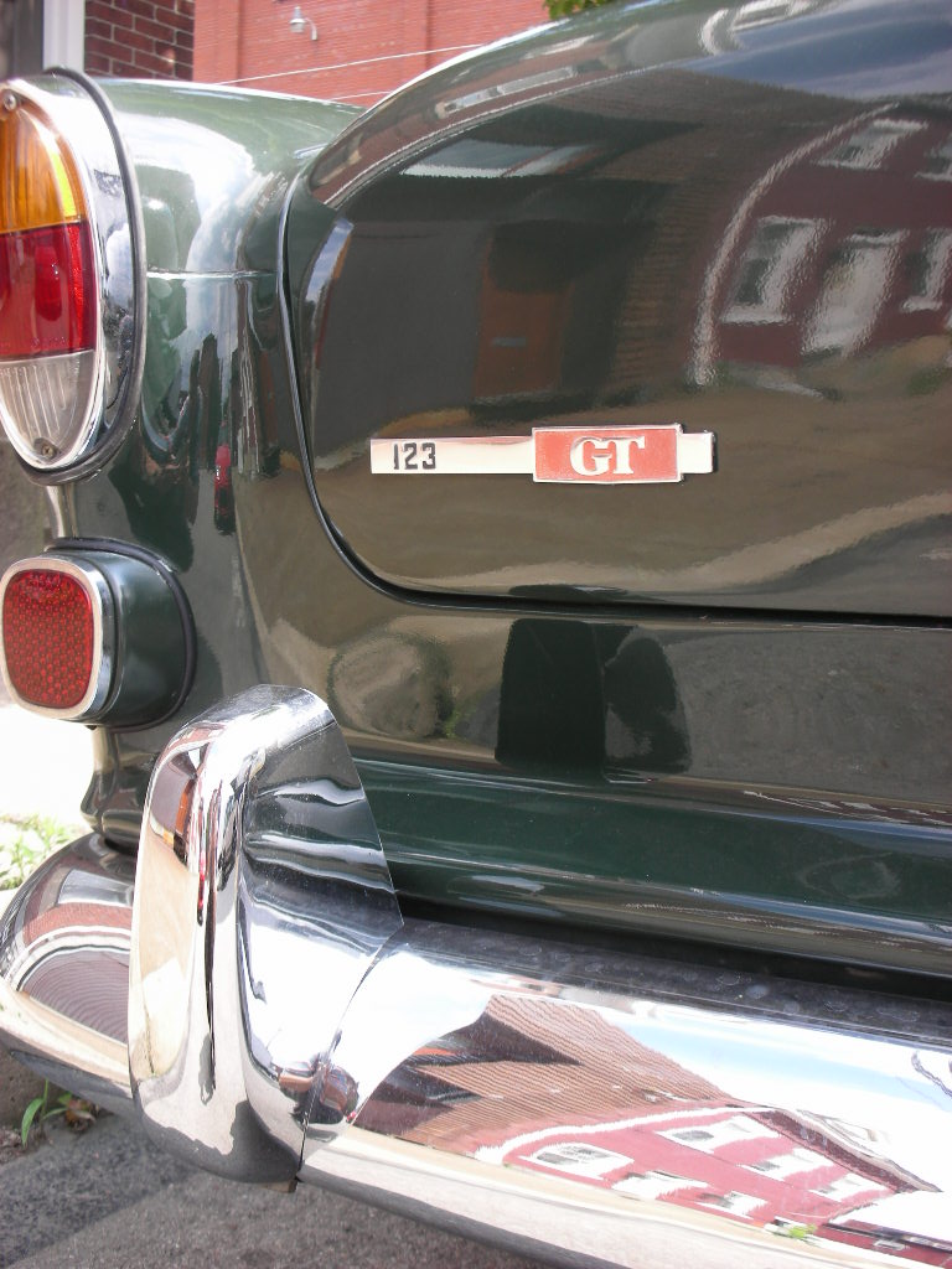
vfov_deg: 41.2
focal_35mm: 46
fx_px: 1687
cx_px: 476
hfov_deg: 31.5
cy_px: 634
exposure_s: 1/107
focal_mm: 7.7
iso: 50
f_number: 3.5
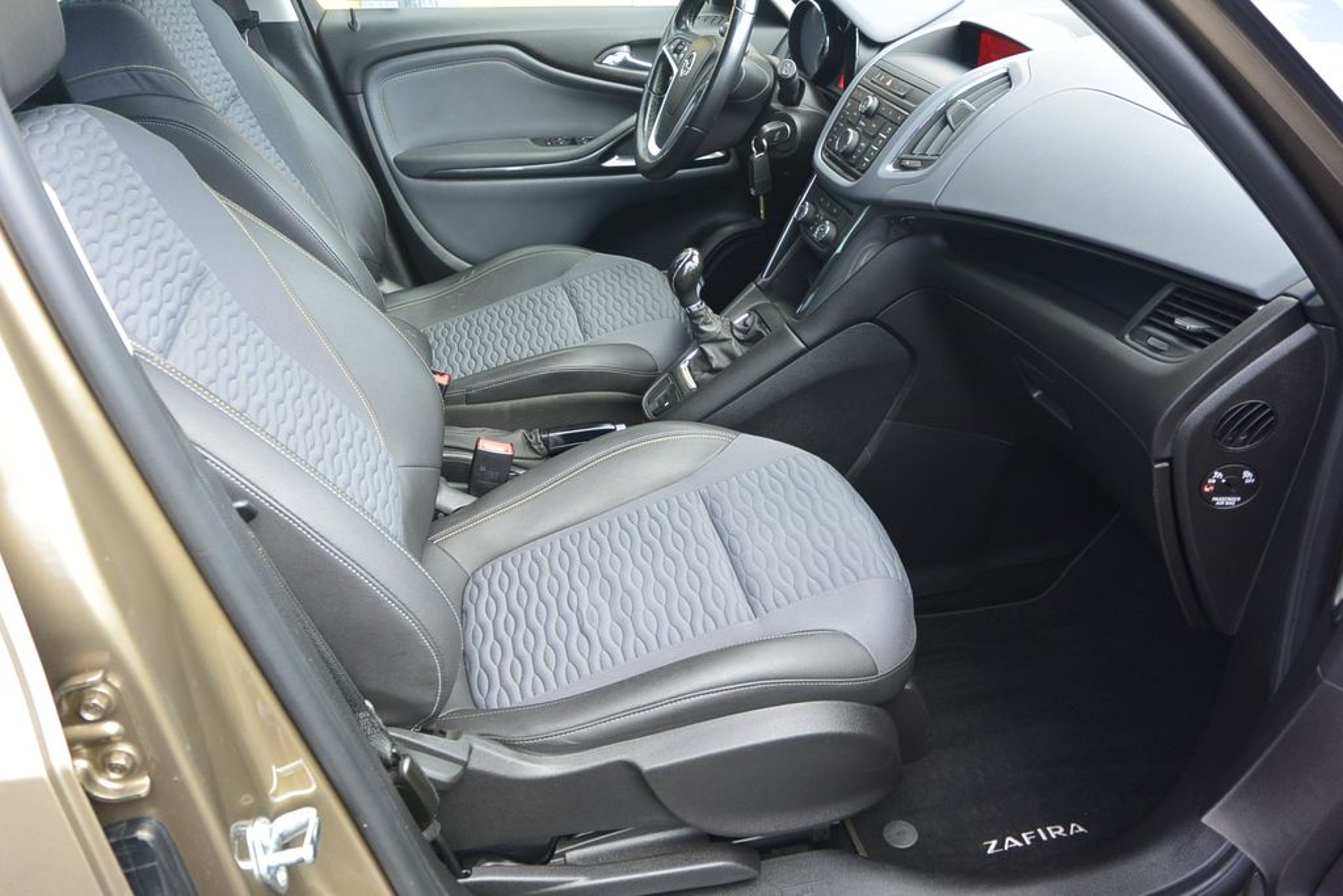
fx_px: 1119
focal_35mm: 30
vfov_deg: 43.6
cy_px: 448
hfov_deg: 61.9
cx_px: 672
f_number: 3.5
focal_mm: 11.4
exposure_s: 1/100
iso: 160
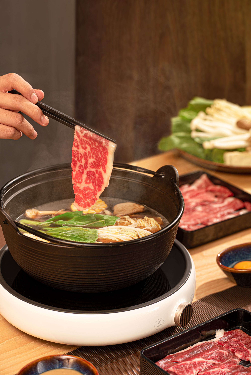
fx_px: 888
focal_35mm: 85
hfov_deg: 16.1
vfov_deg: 23.9
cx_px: 126
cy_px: 188
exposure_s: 1/160
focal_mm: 85
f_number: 5
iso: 100
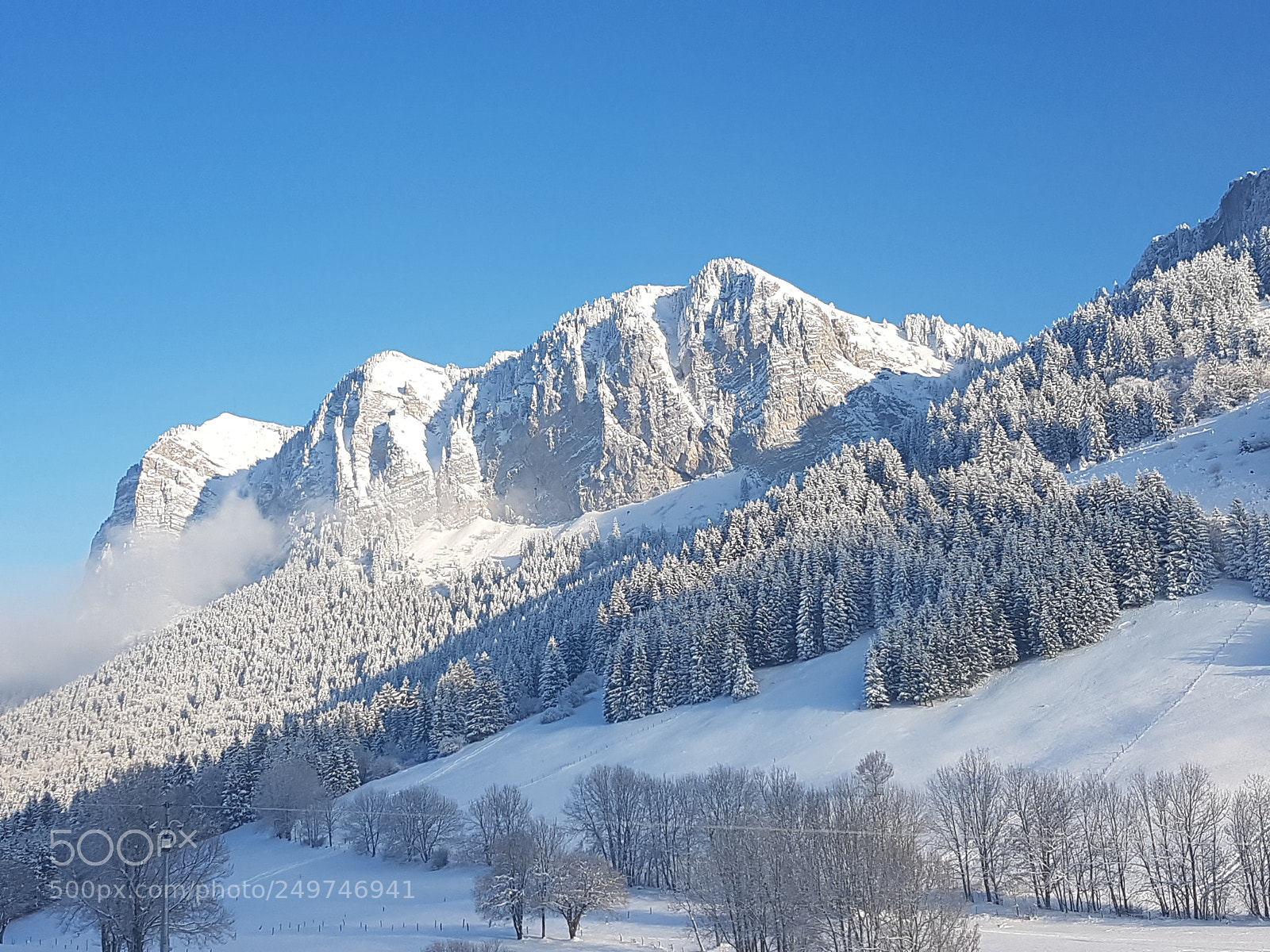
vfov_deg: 53.1
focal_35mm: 26
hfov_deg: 67.3
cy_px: 476
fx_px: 954
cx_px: 635
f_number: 1.7
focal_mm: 4.2
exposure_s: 1/2072
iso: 50
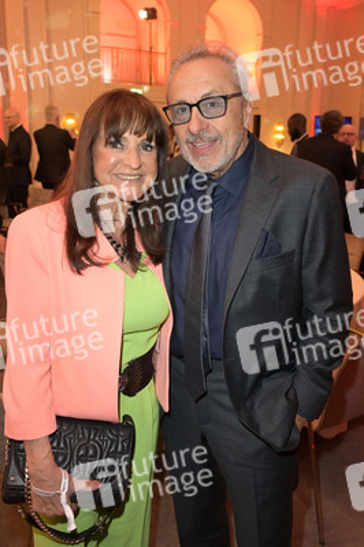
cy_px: 274
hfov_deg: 42.3
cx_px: 182
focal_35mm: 31
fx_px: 471
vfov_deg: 60.3
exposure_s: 1/40
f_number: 5.6
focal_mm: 31
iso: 1600
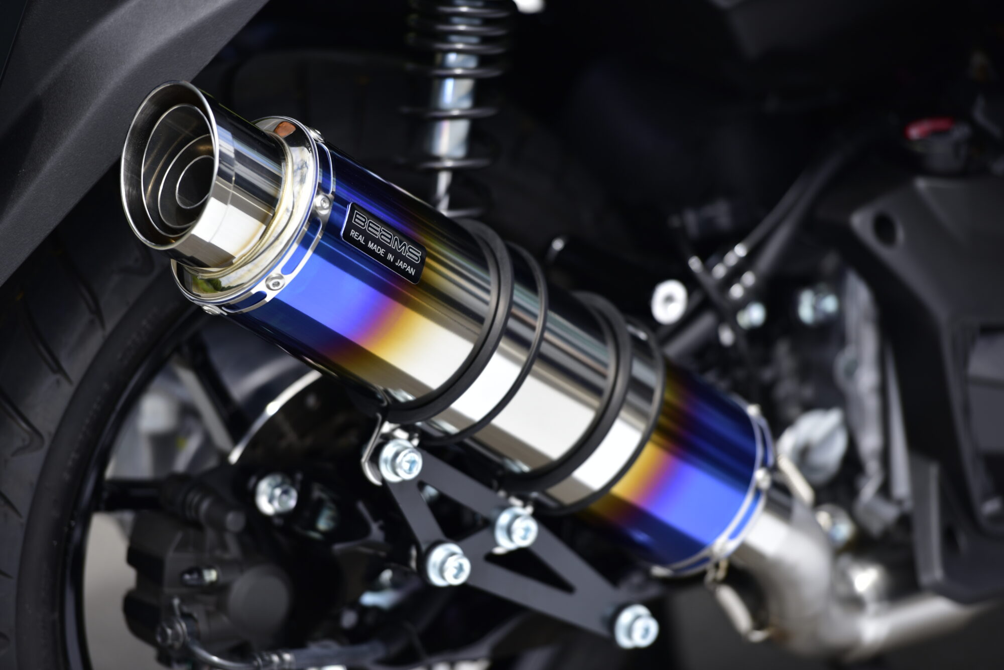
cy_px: 335
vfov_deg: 6.9
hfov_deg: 10.3
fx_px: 5579
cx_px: 502
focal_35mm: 200
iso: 100
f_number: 2.8
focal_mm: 200
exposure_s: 1/1600
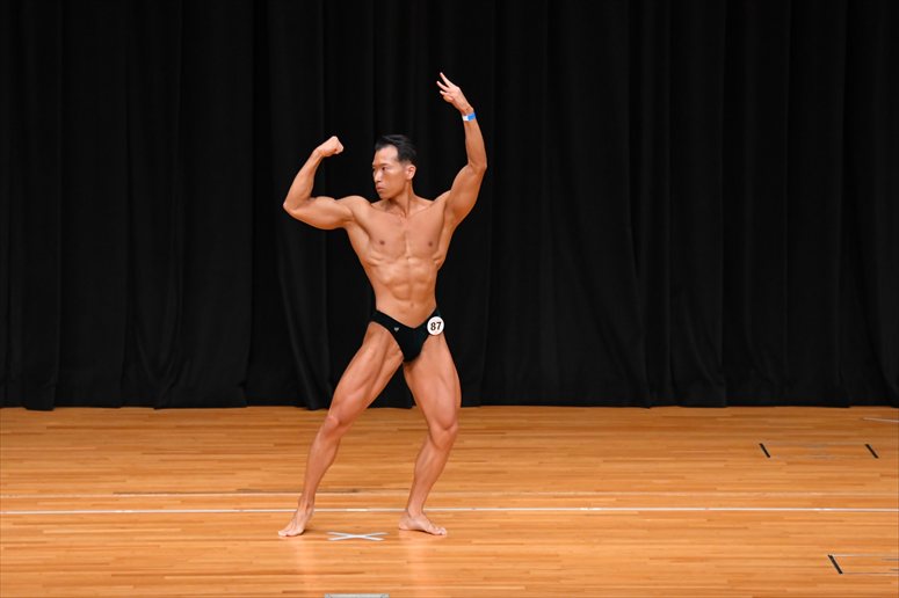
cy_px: 299
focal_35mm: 217
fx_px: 5416
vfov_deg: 6.3
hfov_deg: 9.5
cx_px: 450
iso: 3200
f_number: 5.6
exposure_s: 1/400
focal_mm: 145
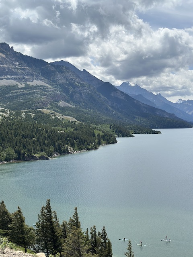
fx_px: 357
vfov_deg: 39.7
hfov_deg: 30.3
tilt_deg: +0.3
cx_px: 96
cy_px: 128
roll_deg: +1.2
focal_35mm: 48
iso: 80
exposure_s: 1/8197
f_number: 1.78
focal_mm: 6.86
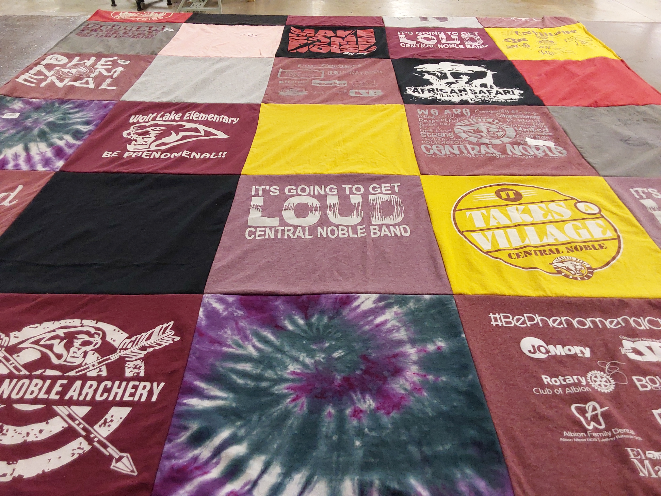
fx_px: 535
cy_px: 248
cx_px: 330
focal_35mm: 28
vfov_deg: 49.7
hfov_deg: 63.4
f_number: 1.9
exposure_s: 1/60
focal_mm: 2.91
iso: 160
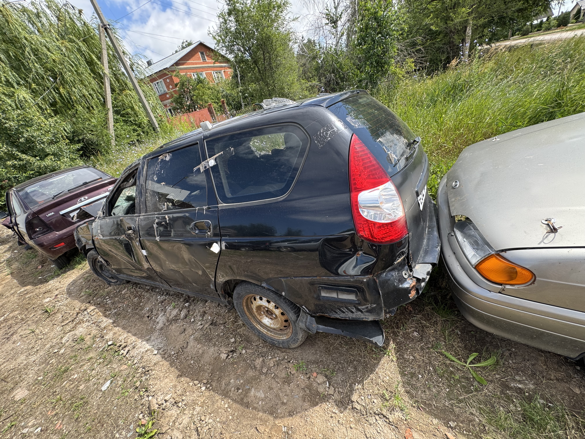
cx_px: 292
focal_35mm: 14
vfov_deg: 85.7
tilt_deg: -27.0
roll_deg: +15.2
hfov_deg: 102.1
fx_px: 237
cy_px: 220
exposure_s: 1/379
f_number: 2.2
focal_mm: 2.22
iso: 40
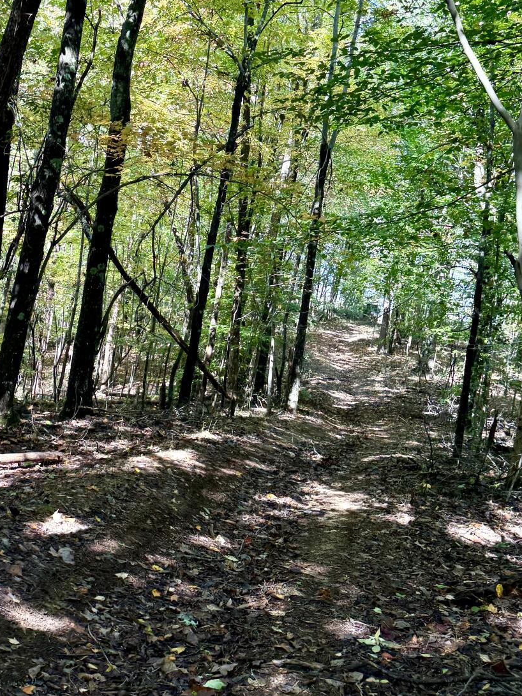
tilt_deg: +1.4
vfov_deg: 42.8
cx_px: 186
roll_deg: -11.7
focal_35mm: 44
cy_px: 289
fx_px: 885
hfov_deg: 32.7
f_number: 1.78
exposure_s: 1/142
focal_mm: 6.76
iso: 100
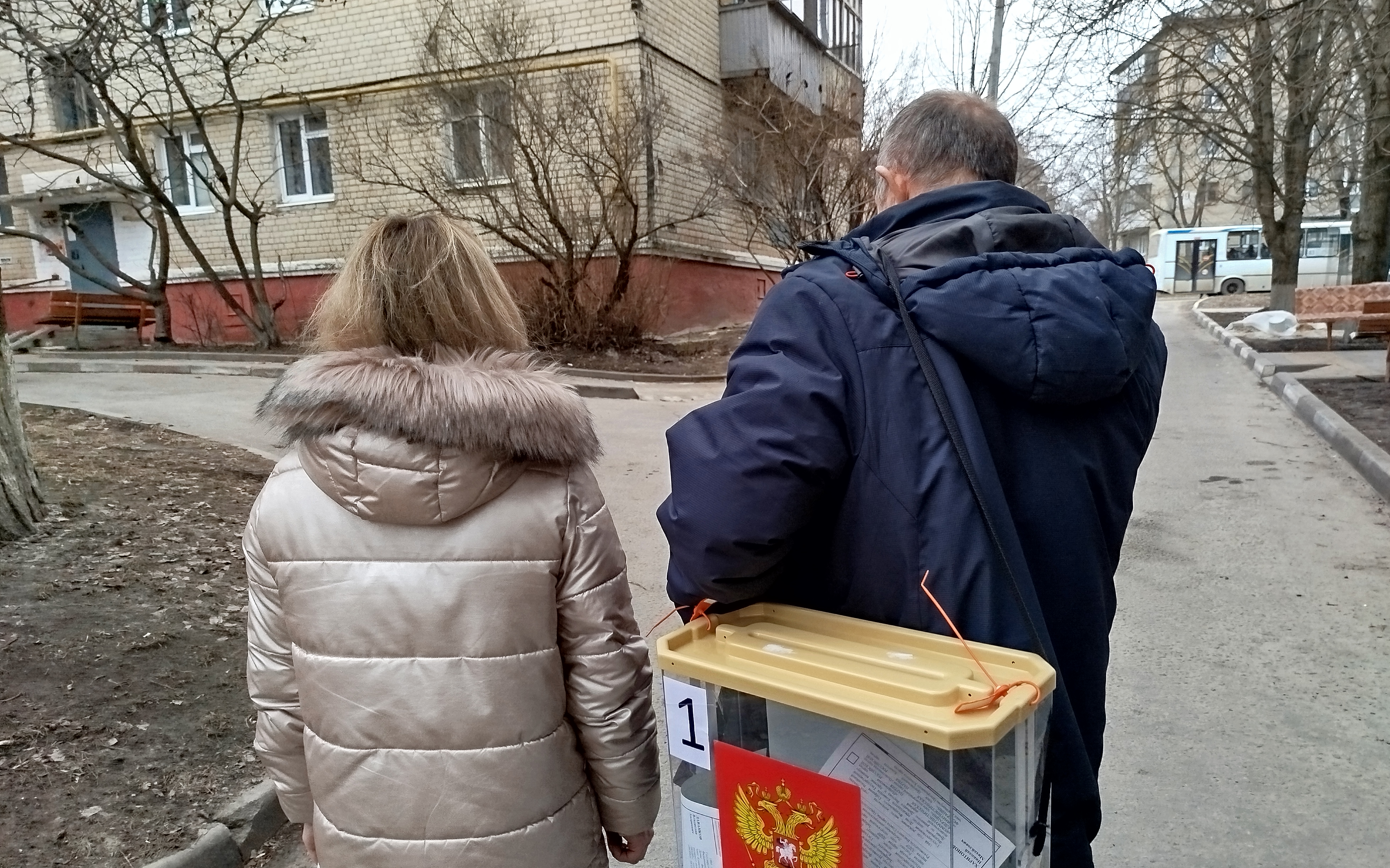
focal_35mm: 26
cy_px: 520
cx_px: 705
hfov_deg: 70.4
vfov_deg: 47.3
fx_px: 985
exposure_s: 1/132
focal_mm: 5.31
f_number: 1.7
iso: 50
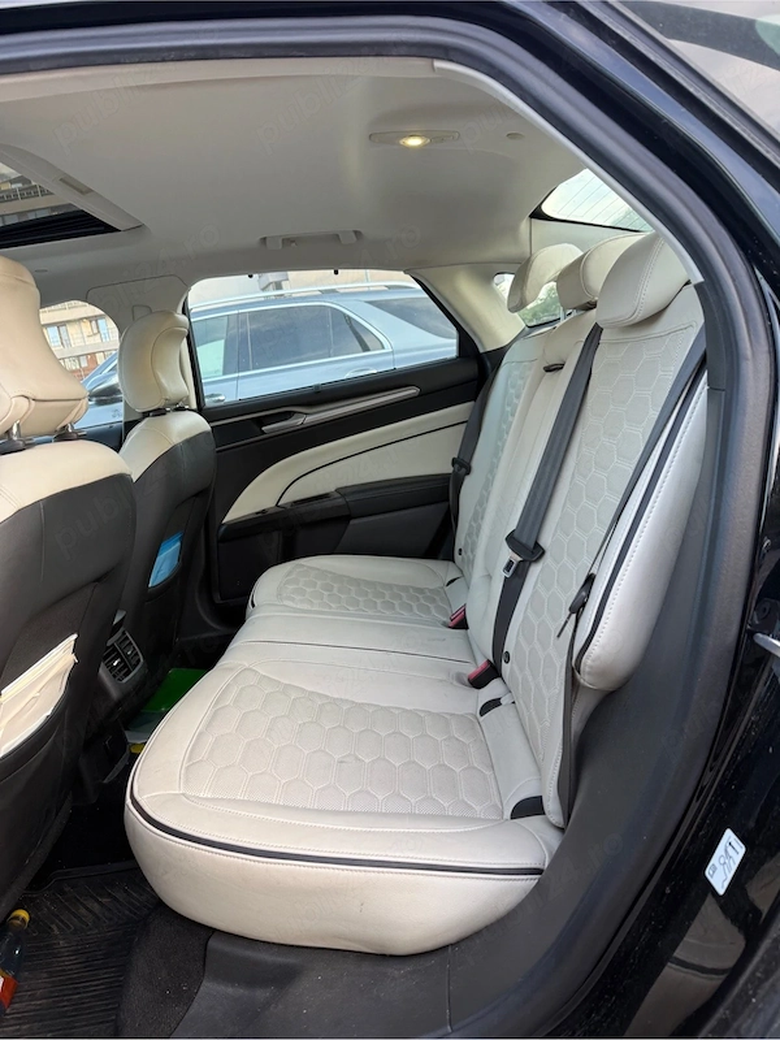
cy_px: 520
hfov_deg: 56.8
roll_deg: +8.4
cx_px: 390
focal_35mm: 24
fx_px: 721
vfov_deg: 71.6
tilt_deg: -11.0
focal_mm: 6.76
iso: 100
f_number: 1.78
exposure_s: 1/121
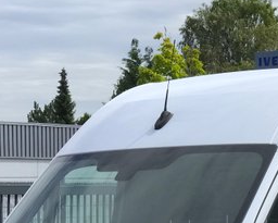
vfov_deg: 8.7
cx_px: 274
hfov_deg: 11.0
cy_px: 298
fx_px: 1432
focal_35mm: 174
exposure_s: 1/1473
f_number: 2.8
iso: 20
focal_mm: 6.6
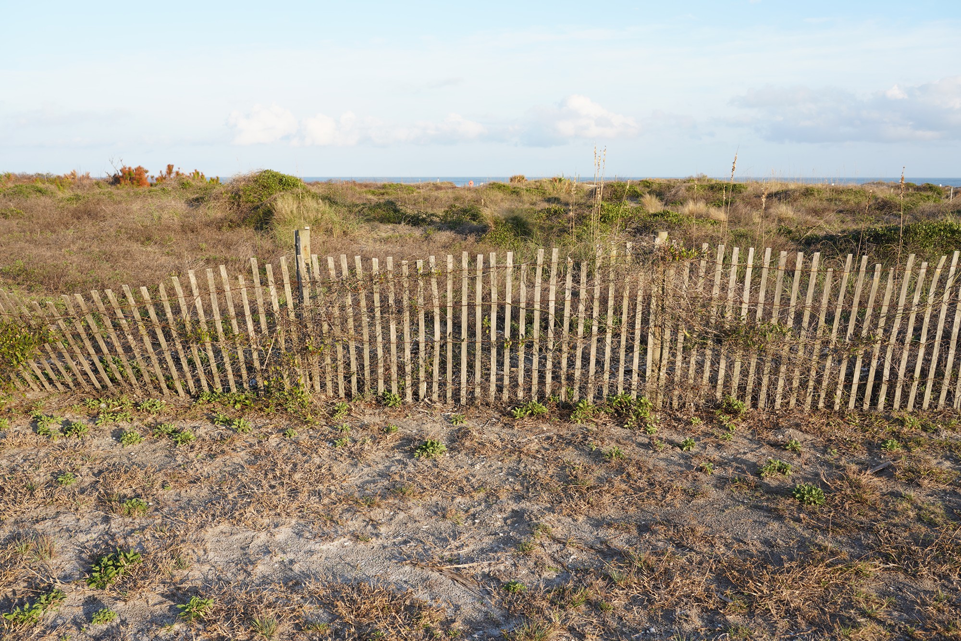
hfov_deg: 58.7
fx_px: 854
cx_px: 480
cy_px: 320
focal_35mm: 32
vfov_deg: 41.1
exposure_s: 1/100
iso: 100
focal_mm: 32
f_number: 8
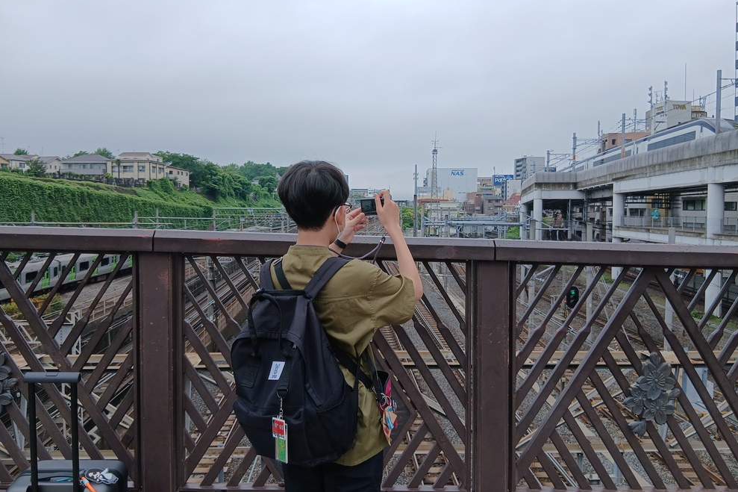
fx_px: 574
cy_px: 232
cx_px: 364
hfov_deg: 65.5
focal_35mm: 28
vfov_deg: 46.4
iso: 20
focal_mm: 3.86
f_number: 1.8
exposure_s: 1/243
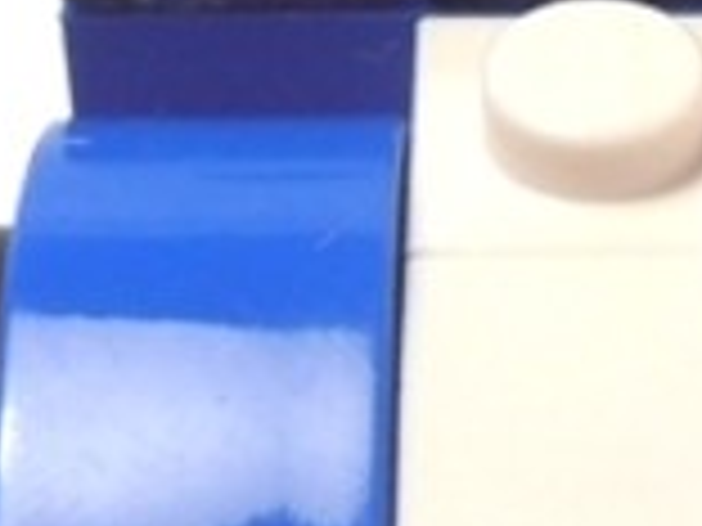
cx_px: 806
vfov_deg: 6.9
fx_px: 4340
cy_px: 7
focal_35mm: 214
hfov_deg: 9.1
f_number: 3.9
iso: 80
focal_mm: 6.61
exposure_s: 1/100
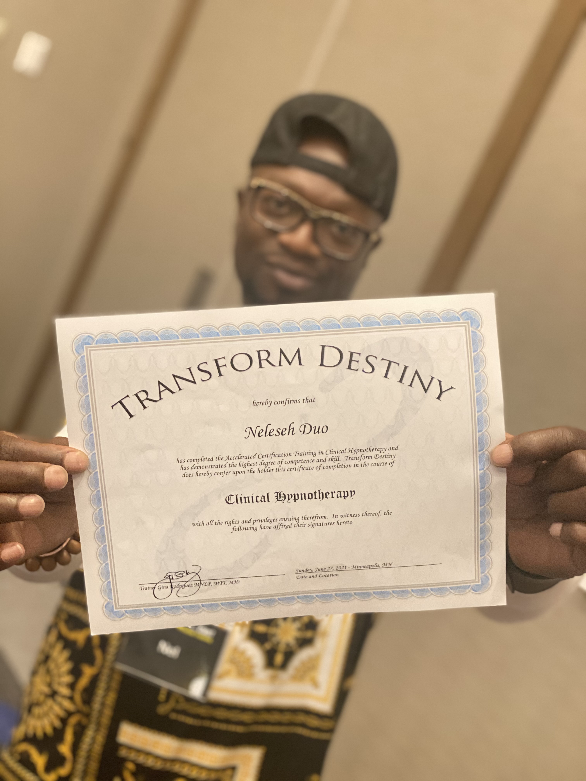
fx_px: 1174
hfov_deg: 28.0
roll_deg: -25.3
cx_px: 293
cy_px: 390
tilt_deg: -10.6
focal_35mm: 52
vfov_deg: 36.8
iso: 250
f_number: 2
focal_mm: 6
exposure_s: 1/38
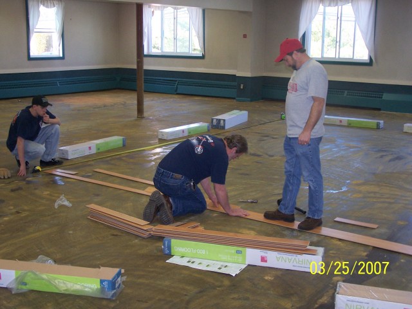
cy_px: 154
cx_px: 206
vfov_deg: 30.3
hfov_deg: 39.7
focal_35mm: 48
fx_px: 571
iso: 140
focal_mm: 8
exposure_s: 1/60
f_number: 3
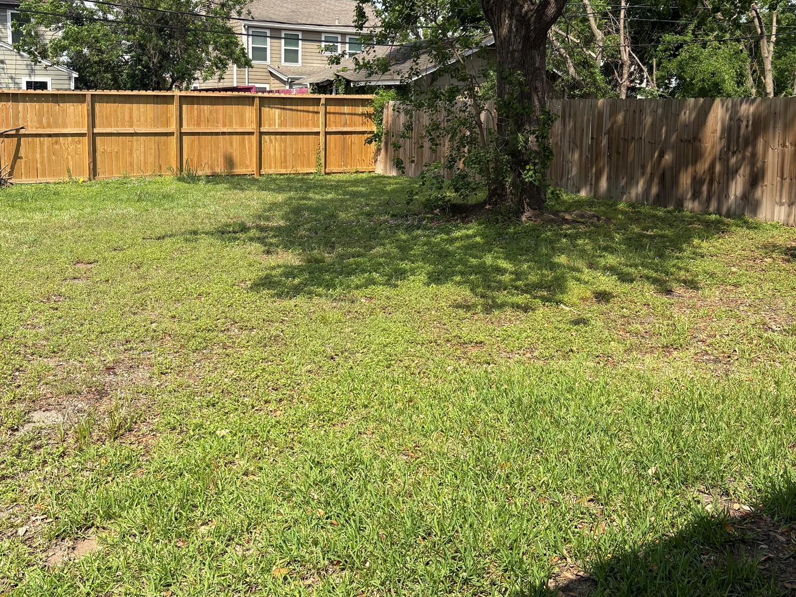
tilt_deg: -5.3
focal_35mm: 37
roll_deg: +0.3
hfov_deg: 50.1
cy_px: 190
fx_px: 851
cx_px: 404
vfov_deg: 38.2
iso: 50
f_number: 1.6
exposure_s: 1/2364
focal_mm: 5.96
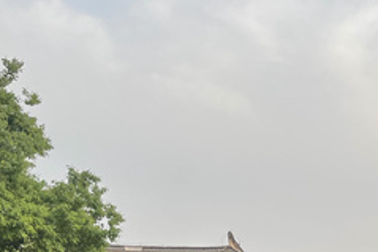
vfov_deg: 18.3
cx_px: 457
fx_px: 713
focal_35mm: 68
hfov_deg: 26.3
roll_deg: -1.3
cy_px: 347
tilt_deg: +3.3
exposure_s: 1/367
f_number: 1.6
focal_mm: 4.2
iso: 32
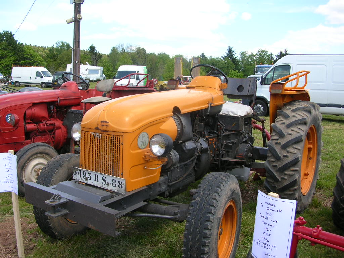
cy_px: 129
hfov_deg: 52.6
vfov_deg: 40.7
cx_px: 172
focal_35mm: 35
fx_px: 348
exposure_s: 1/390
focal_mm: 5.8
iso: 50
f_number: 2.8
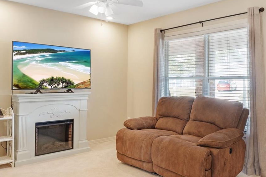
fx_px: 242
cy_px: 78
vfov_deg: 40.2
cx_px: 168
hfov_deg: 56.8
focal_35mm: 33
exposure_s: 1/2.5
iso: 250
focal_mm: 11.6
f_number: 8
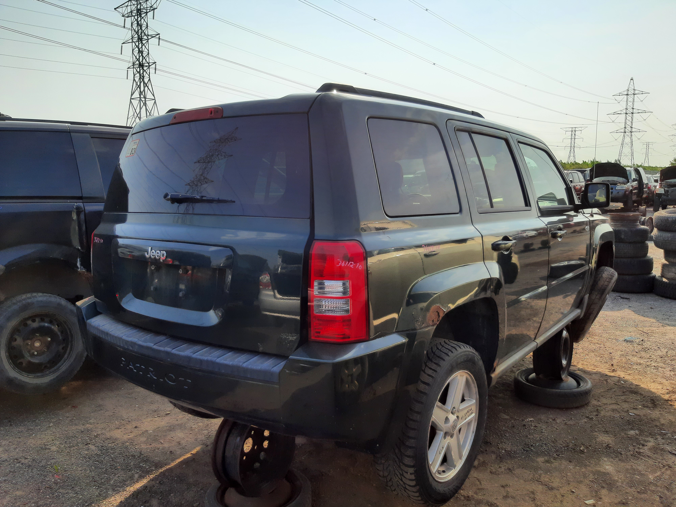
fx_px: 508
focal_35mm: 26
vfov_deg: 53.1
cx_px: 338
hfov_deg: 67.3
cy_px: 254
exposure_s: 1/1923
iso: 40
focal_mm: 3.92
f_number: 1.7
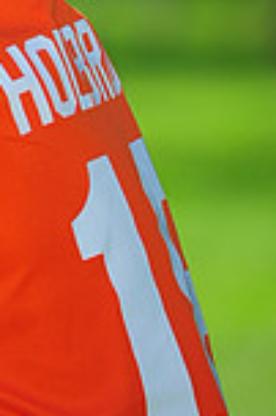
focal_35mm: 765
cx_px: -227
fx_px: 8817
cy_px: -304
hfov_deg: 1.8
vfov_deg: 2.7
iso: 200
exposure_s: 1/800
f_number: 4.5
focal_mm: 200
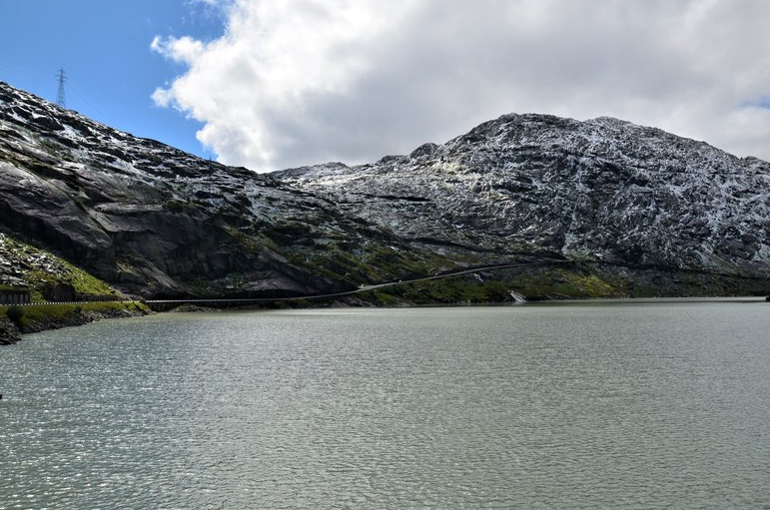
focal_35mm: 28
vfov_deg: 46.2
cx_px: 387
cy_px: 255
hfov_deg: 65.6
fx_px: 598
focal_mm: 18
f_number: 11
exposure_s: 1/320
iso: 320
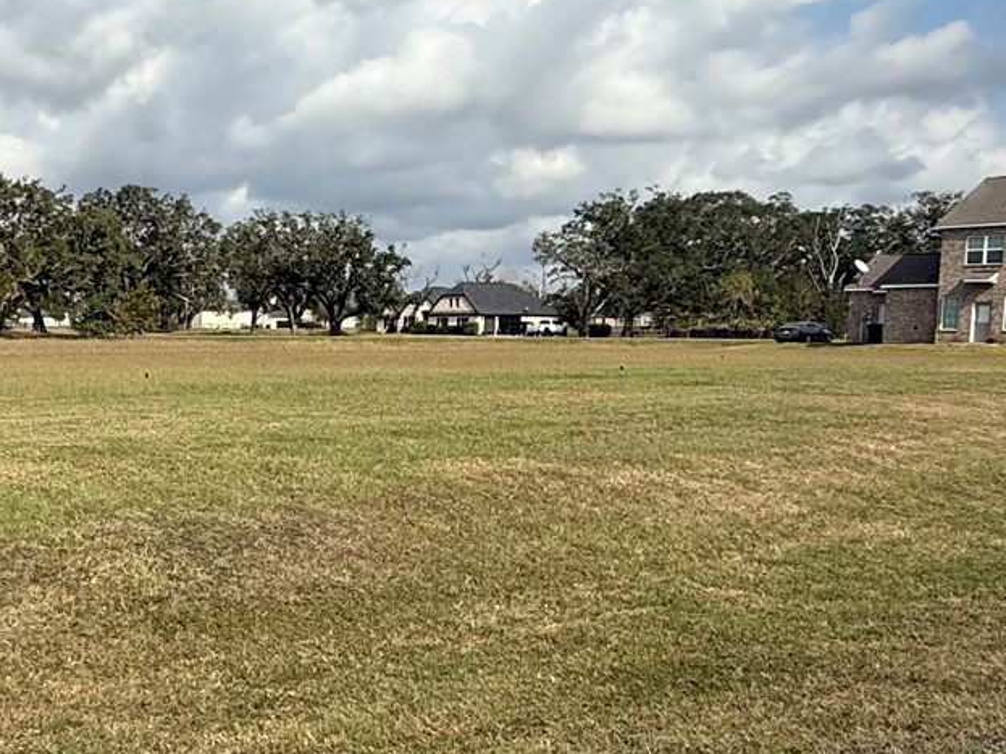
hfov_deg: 38.4
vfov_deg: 31.4
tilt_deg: -4.8
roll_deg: +0.1
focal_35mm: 46
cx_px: 102
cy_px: 471
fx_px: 1337
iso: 50
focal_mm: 2.22
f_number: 2.2
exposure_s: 1/4149
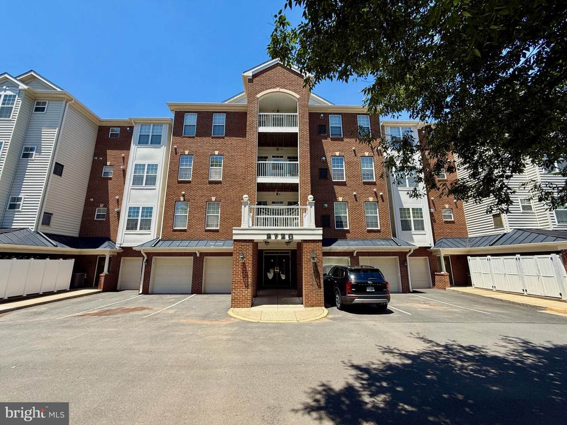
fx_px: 229
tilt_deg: +11.9
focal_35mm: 14
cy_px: 212
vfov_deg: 85.6
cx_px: 284
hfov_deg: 102.1
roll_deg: -0.5
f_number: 2.2
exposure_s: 1/928
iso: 50
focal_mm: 2.22
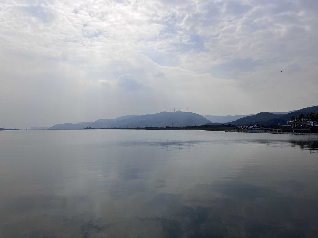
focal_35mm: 26
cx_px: 159
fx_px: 239
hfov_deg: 67.3
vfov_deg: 53.1
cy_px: 119
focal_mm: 5.1
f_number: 1.6
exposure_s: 1/17241
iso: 50
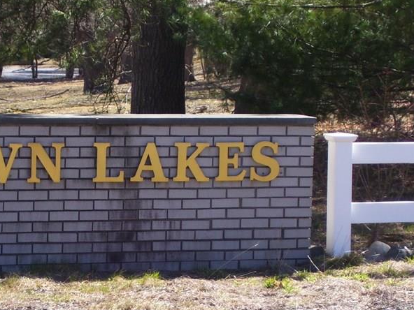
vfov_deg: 7.7
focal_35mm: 192
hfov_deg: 10.3
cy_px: 253
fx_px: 2296
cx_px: 136
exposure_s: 1/250
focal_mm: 18
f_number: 4.6
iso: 80
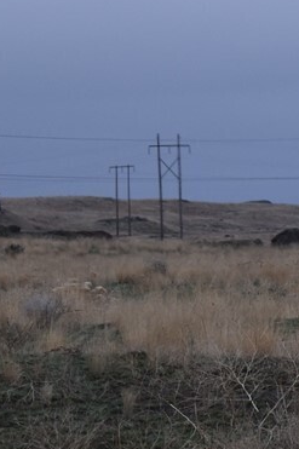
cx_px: 879
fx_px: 4704
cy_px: 145
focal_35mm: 377
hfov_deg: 3.6
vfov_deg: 5.5
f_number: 5.6
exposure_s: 1/250
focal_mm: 55
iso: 220
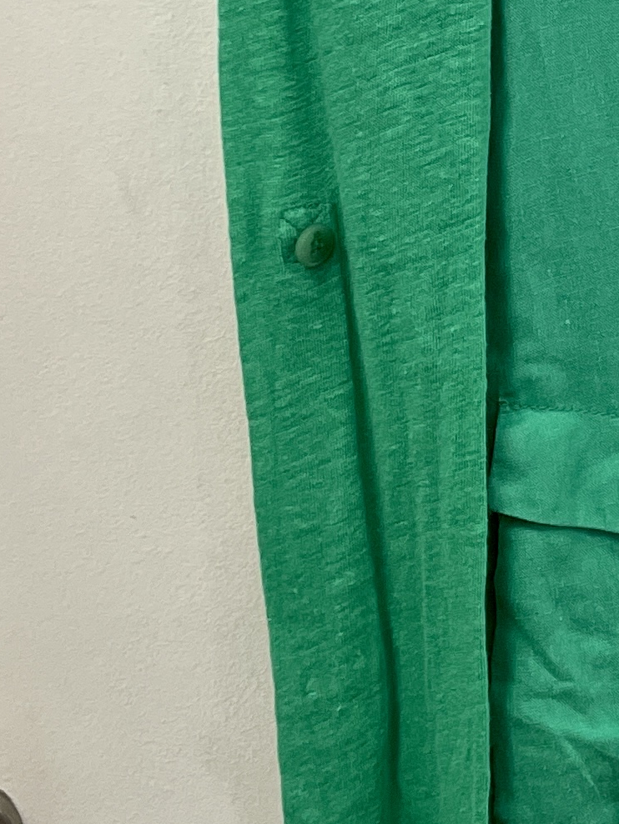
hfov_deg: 12.7
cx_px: 1107
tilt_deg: -13.1
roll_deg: +3.0
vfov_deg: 18.4
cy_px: 209
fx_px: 2527
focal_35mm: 106
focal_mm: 4.2
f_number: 1.6
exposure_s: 1/100
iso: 100
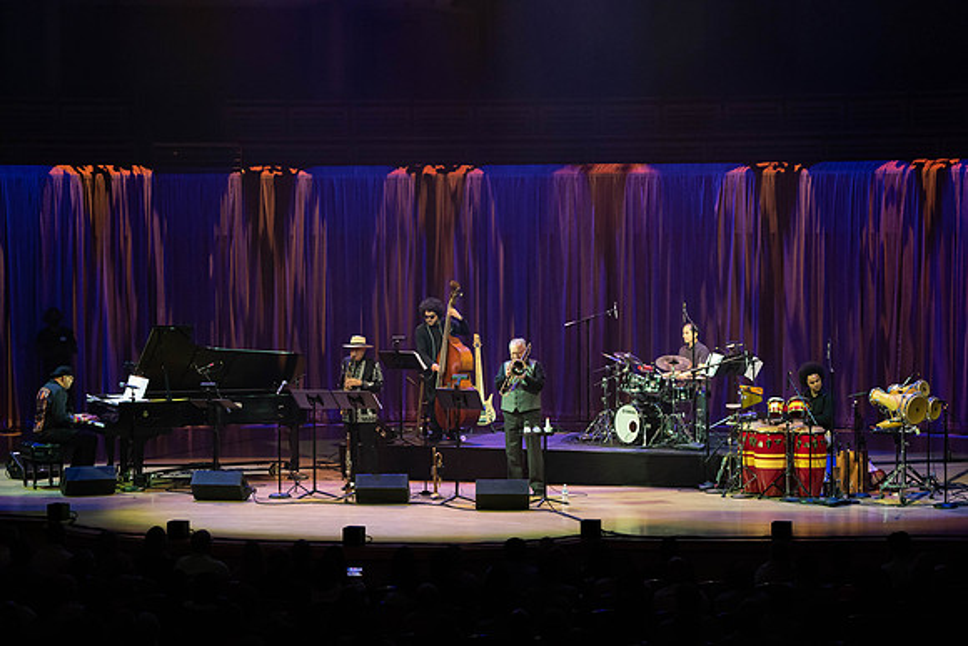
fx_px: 2689
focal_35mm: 100
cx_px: 484
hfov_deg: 20.4
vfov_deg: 13.7
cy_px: 323
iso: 3200
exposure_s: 1/250
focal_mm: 100
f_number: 5.6
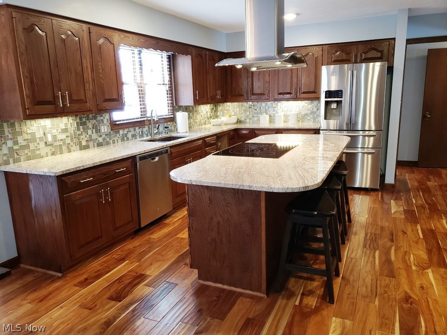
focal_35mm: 26
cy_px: 168
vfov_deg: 53.1
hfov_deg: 67.3
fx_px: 336
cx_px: 224
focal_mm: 4.3
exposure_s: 1/24
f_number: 1.5
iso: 80
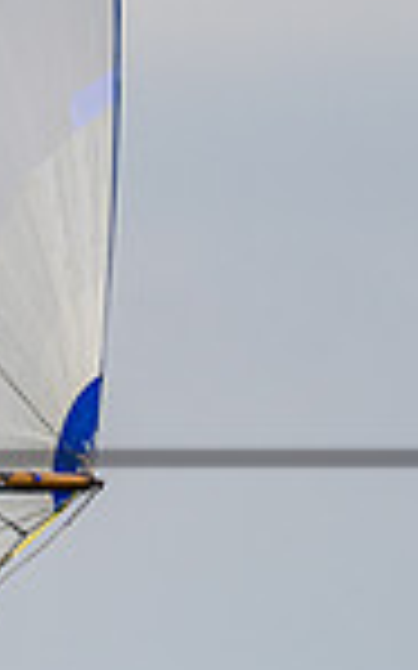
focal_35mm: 574
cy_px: 497
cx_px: -601
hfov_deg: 2.3
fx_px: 10472
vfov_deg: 3.7
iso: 250
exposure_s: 1/1250
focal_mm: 120
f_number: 6.3
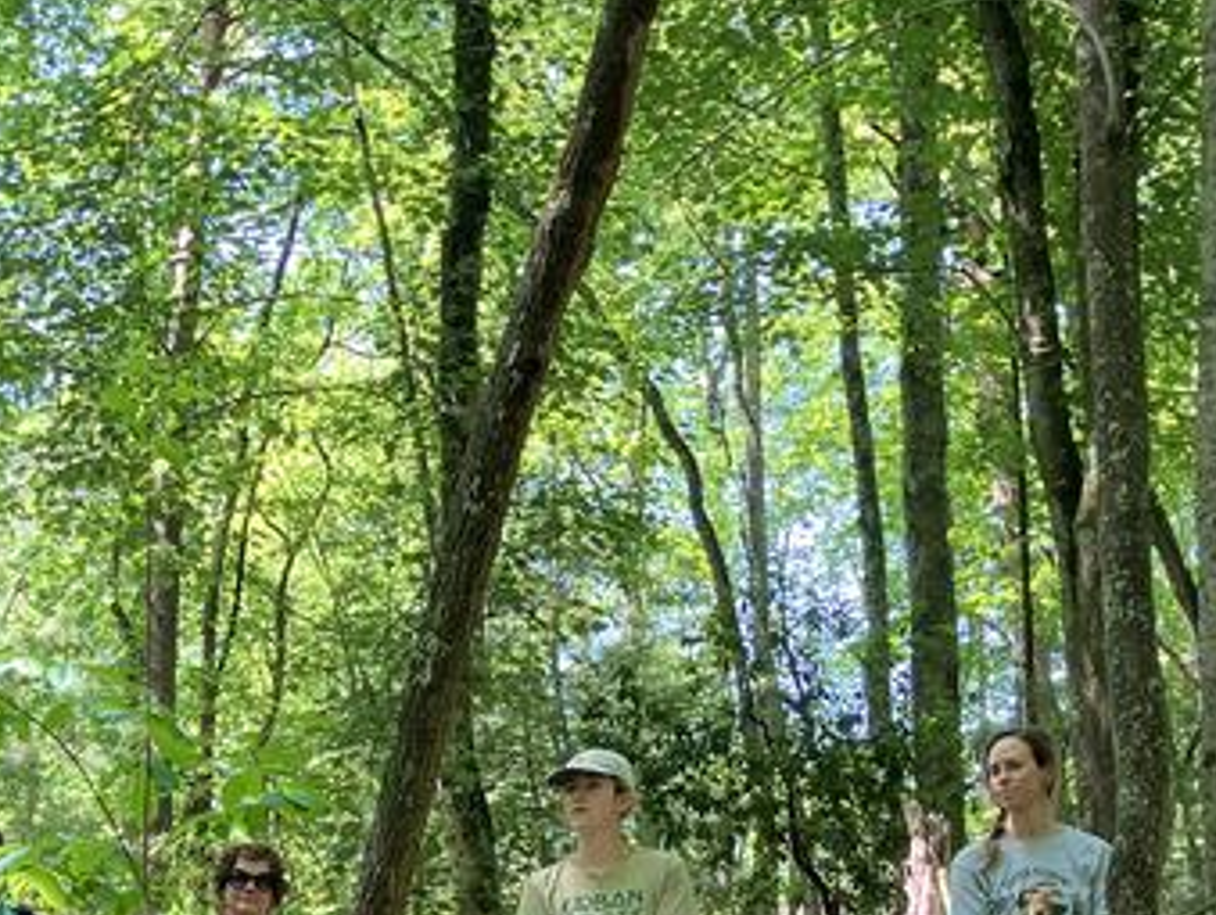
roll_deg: -0.1
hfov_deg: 24.7
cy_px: 1170
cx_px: 152
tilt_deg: +4.6
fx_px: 2708
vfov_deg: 18.0
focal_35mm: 77
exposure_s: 1/121
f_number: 1.8
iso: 50
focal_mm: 3.99
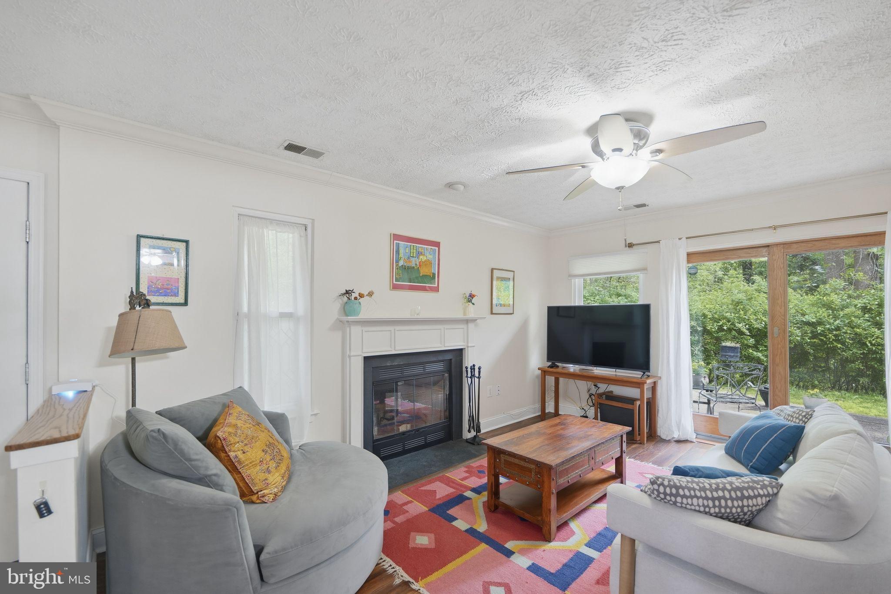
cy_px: 297
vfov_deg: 81.2
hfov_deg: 104.3
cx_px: 446
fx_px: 346
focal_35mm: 14
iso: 250
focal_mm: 14
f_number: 4
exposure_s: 1/3.33
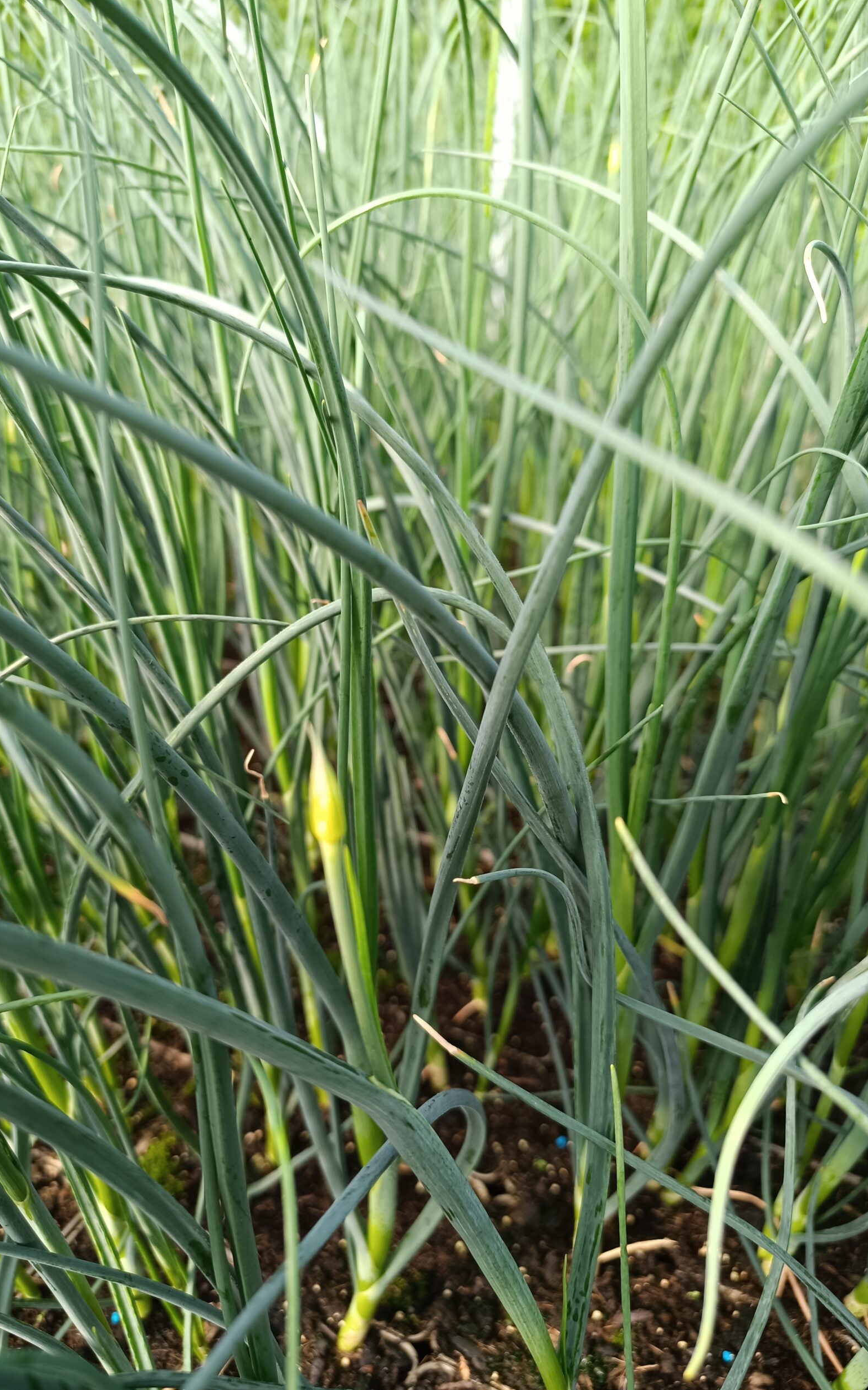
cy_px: 701
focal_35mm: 26
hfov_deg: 47.5
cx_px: 380
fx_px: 984
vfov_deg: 70.4
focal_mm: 6.14
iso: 136
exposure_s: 1/100
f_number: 1.65
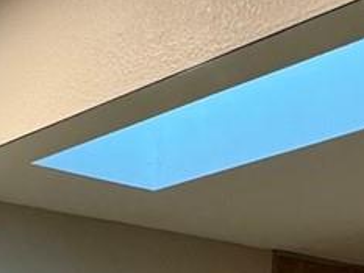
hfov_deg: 17.8
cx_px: -216
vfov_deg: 12.7
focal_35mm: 96
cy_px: 605
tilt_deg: -7.6
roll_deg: +0.8
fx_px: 1010
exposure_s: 1/120
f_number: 2.2
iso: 200
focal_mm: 2.22
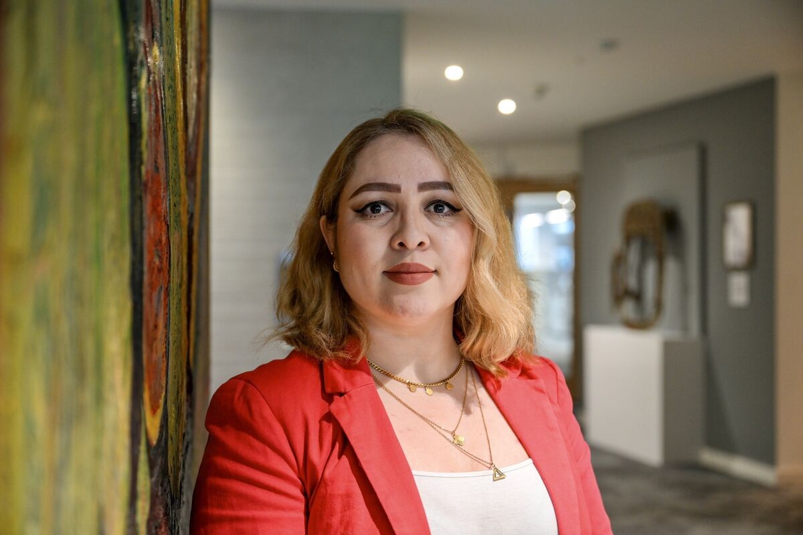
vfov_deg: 26.5
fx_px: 1137
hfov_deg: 38.9
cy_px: 268
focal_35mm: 51
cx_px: 402
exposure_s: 1/80
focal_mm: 51
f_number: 3.5
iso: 1250
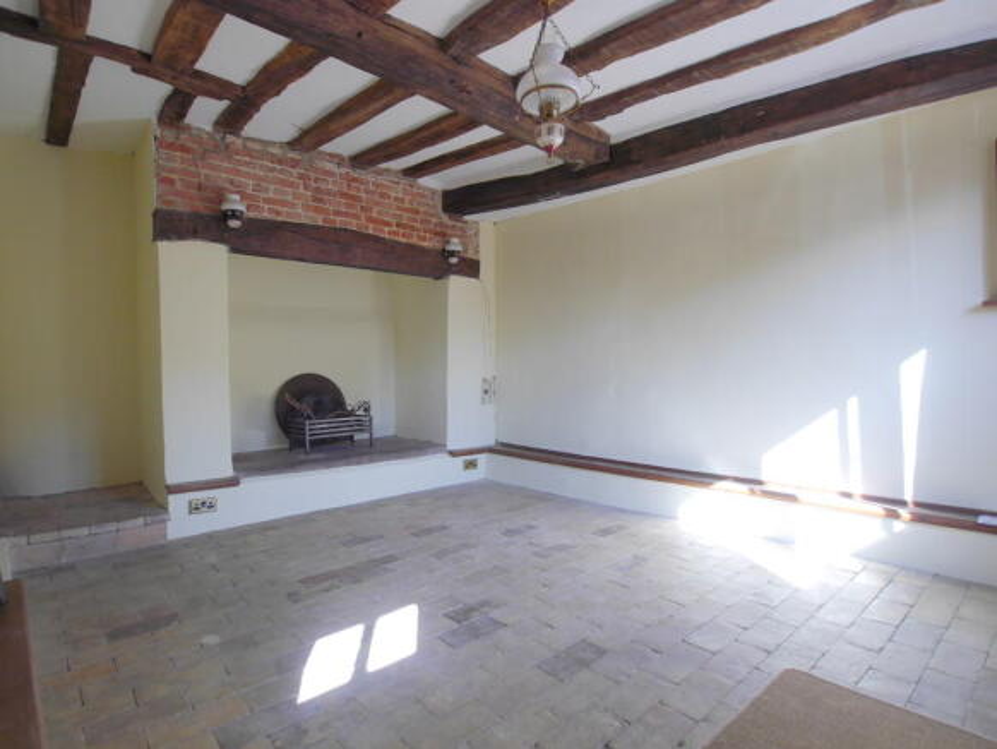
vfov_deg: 71.6
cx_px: 498
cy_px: 374
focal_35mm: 18
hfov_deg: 87.7
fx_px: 519
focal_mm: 9
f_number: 4
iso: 160
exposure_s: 1/60
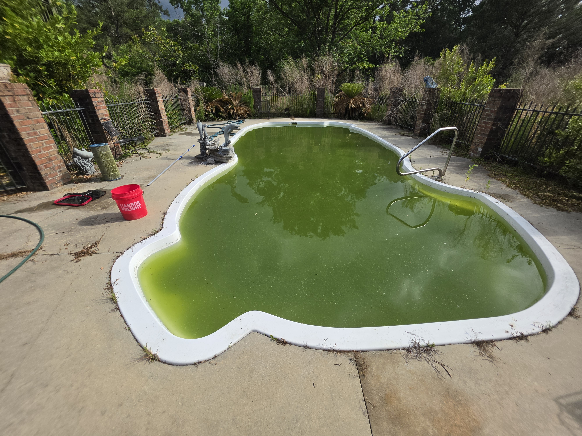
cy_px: 218
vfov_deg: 89.9
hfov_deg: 106.2
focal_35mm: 13
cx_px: 291
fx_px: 219
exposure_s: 1/2027
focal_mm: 2.2
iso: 32
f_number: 1.9
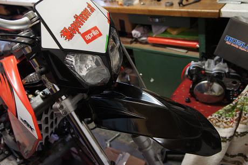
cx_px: 124
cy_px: 82
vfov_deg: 36.8
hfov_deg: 53.2
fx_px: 248
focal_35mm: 36
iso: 1250
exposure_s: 1/40
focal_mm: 24
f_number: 4
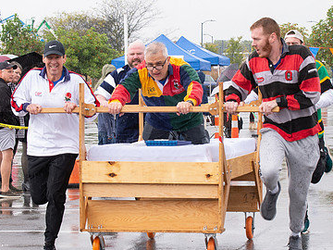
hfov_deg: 12.3
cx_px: 191
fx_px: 1539
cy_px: 170
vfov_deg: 9.3
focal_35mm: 160
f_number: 7.1
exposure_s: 1/400
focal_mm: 70
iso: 800
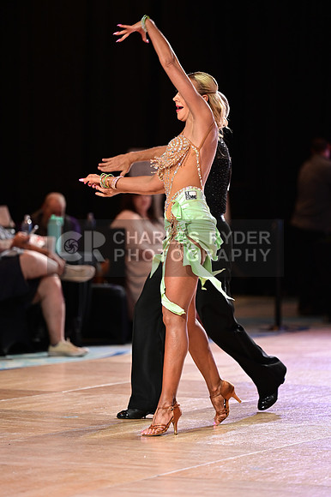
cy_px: 248
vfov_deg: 12.5
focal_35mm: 165
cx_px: 166
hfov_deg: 8.3
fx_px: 2278
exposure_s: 1/400
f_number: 2.8
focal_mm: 165
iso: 2000
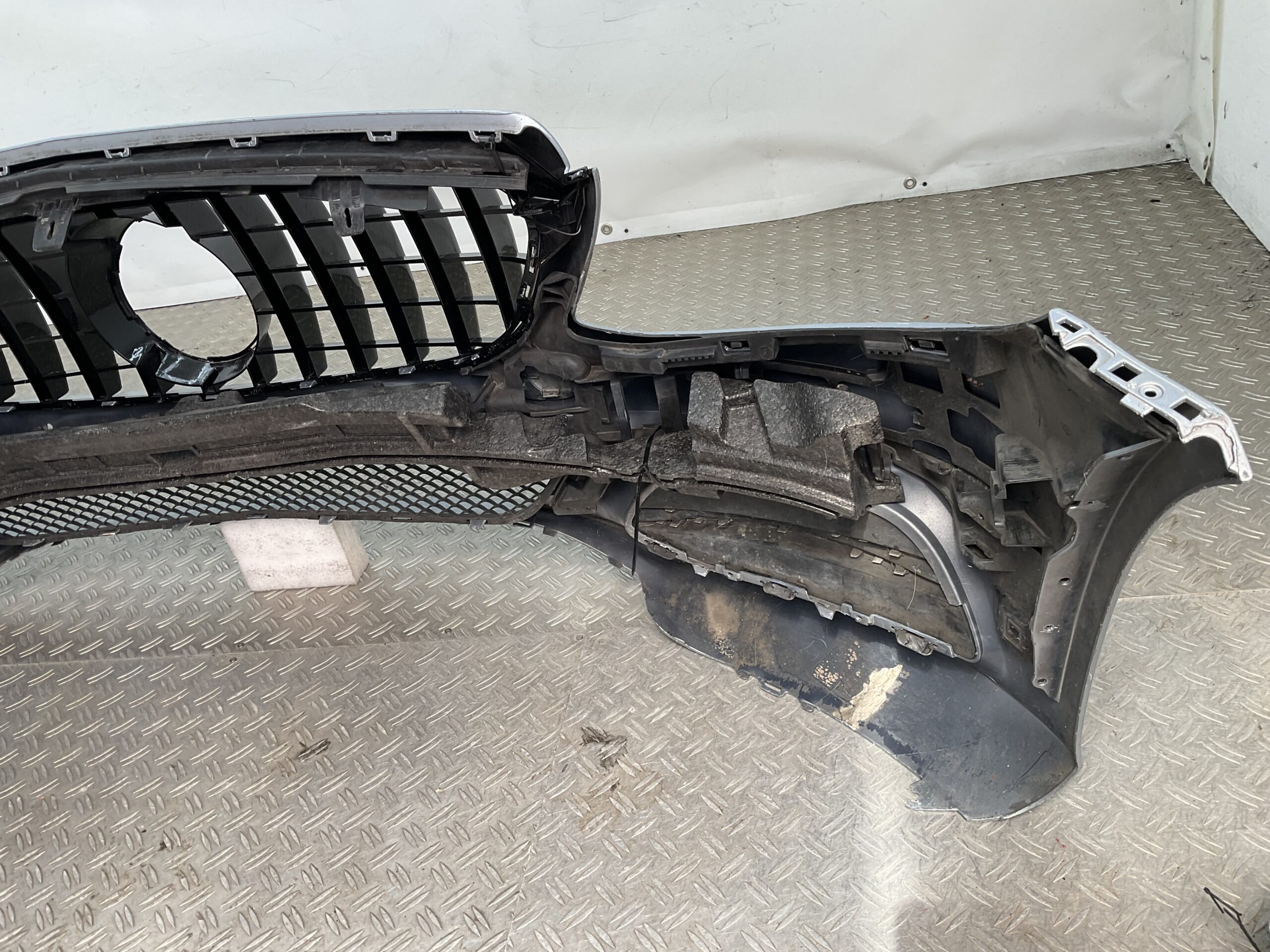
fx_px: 1064
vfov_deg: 48.2
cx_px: 635
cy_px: 476
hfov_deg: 61.7
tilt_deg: -33.7
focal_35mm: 29
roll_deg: +12.9
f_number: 1.8
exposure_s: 1/120
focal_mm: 3
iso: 20
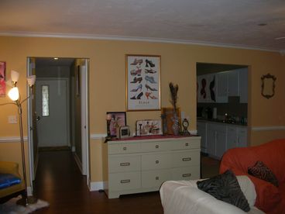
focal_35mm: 35
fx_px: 288
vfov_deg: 40.7
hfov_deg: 52.6
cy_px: 107
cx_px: 142
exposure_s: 1/60.1
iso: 79
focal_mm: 5.8
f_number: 3
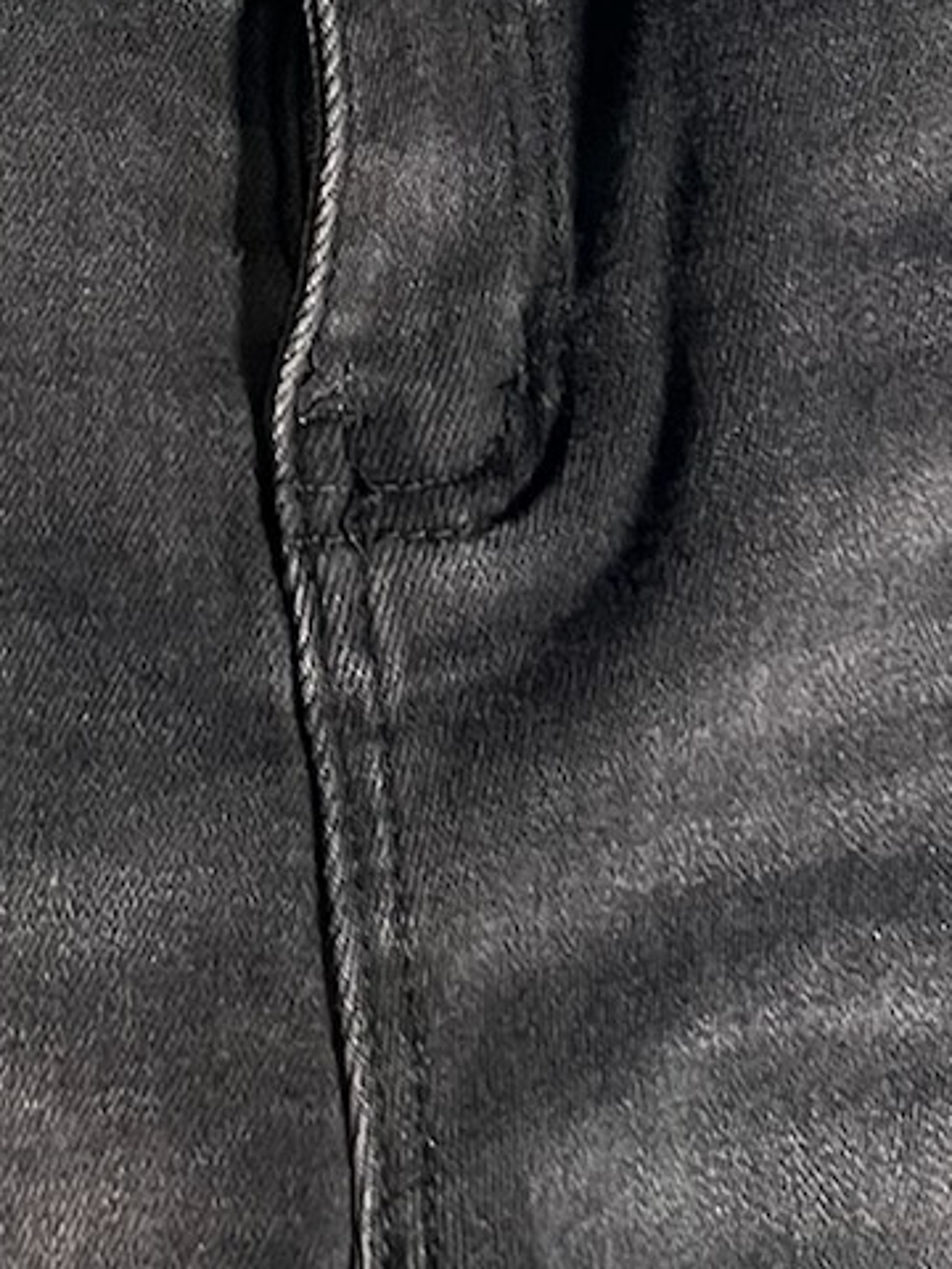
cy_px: -204
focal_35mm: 111
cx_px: 40
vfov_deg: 17.0
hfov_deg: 13.2
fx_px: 4070
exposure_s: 1/60
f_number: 1.5
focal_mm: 5.7
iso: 160
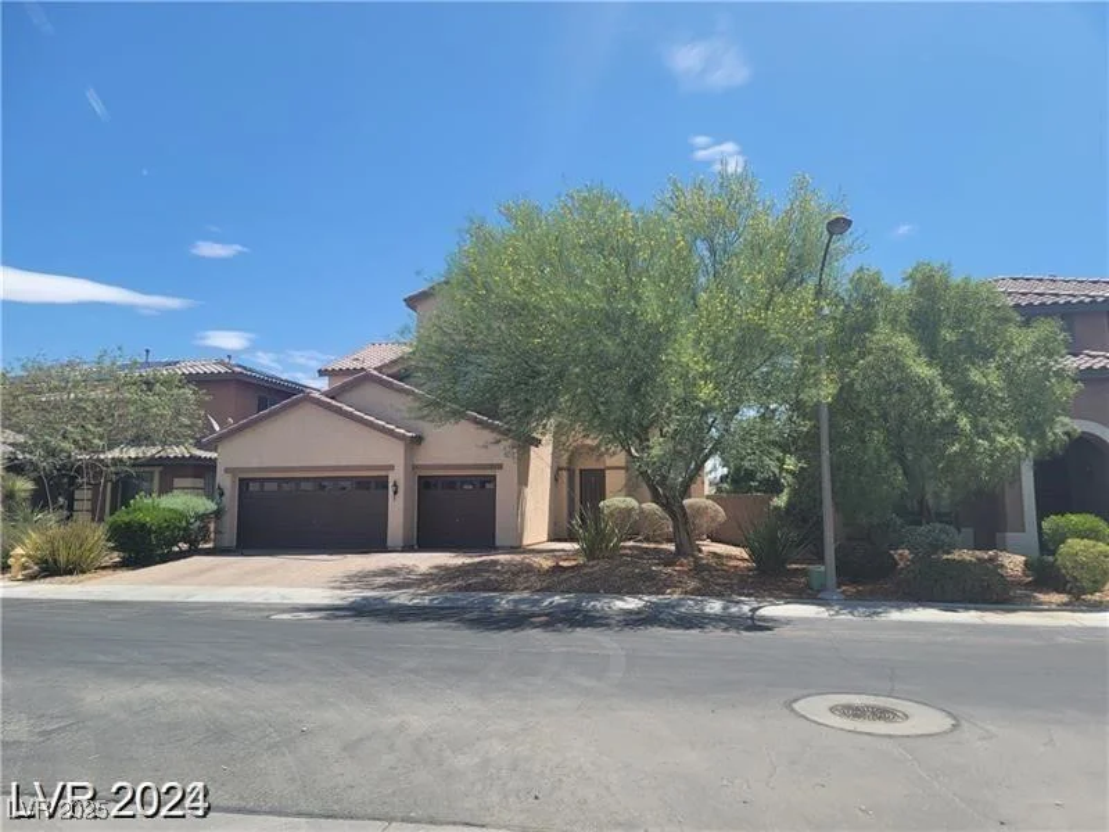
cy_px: 416
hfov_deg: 69.4
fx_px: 801
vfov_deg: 54.9
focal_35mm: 25
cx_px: 554
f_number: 1.8
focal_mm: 7
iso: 20
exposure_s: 1/970
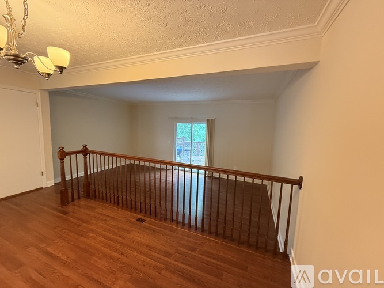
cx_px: 192
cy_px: 144
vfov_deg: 85.7
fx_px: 155
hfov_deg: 102.1
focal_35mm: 14
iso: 500
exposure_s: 1/60
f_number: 2.2
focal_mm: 2.22
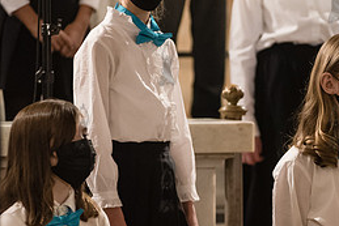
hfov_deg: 5.4
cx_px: 335
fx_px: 3590
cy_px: 126
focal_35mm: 381
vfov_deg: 3.6
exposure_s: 1/200
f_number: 4
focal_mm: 170
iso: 4000
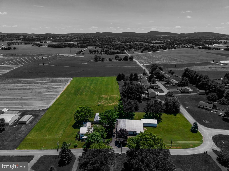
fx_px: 159
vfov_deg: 56.8
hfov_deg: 71.6
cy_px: 86
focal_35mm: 24
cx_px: 114
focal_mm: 8.67
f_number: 1.8
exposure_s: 1/4000
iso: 100
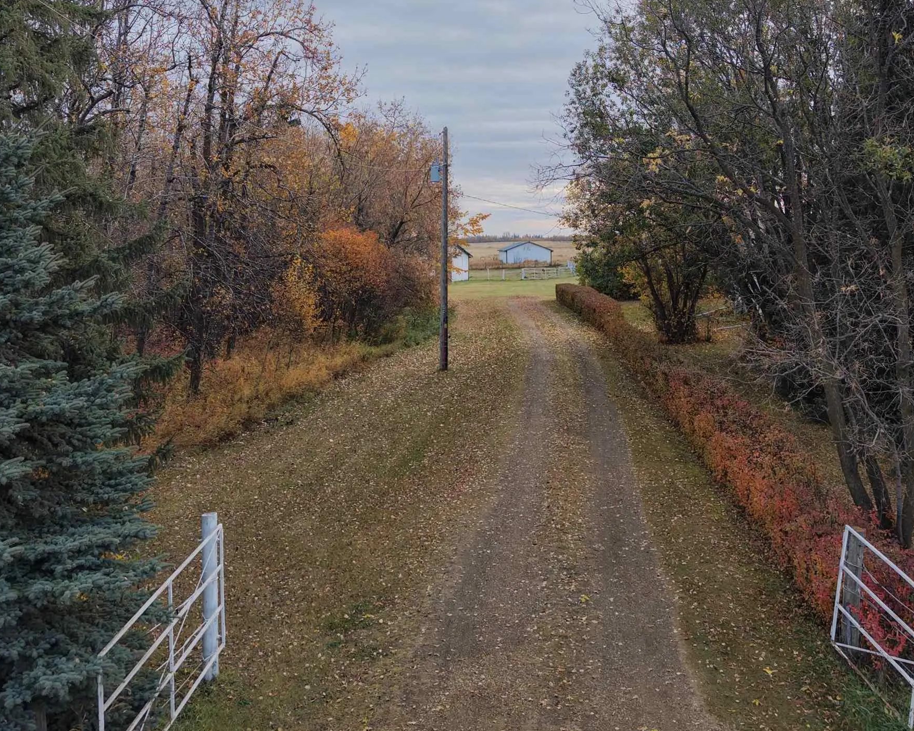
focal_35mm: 41
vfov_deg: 35.7
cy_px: 182
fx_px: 1109
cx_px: 478
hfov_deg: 44.8
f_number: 1.8
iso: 100
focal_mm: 8.67
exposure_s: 1/800
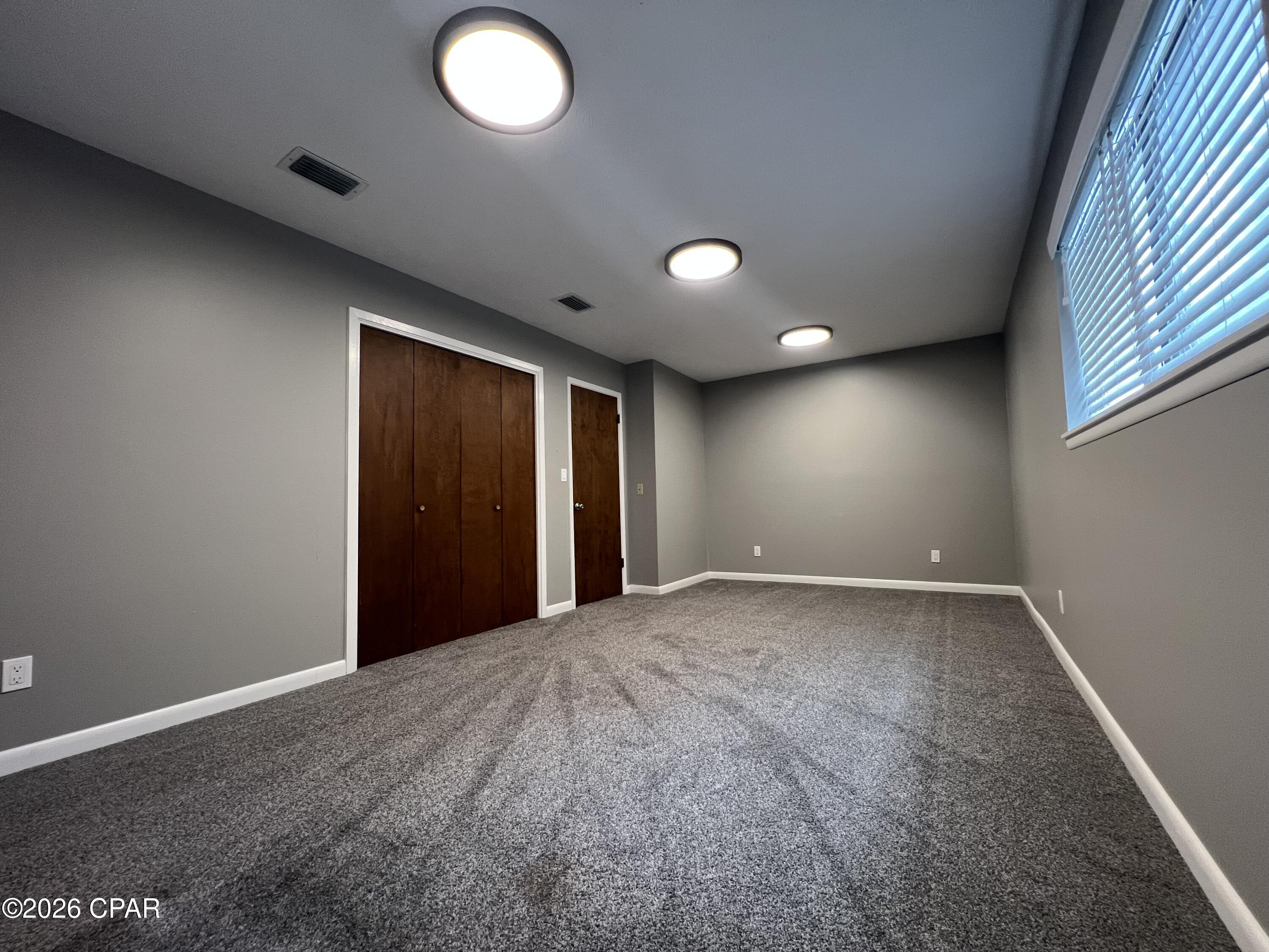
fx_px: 477
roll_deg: +1.5
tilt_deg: +3.2
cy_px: 476
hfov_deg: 106.2
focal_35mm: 13
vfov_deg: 89.9
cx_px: 634
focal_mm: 1.57
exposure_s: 1/60
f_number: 1.8
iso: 250
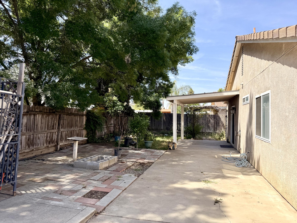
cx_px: 148
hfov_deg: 71.6
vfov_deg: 56.8
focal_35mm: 24
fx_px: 206
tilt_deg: +1.9
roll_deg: -0.9
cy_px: 112
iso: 80
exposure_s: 1/2000
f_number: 1.78
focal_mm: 6.76
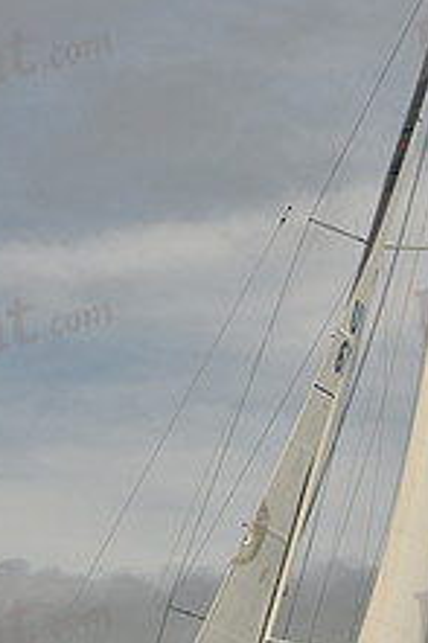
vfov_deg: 11.2
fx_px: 3286
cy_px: 466
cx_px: 263
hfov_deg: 7.5
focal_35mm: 184
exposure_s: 1/1000
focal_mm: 70
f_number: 8
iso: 320
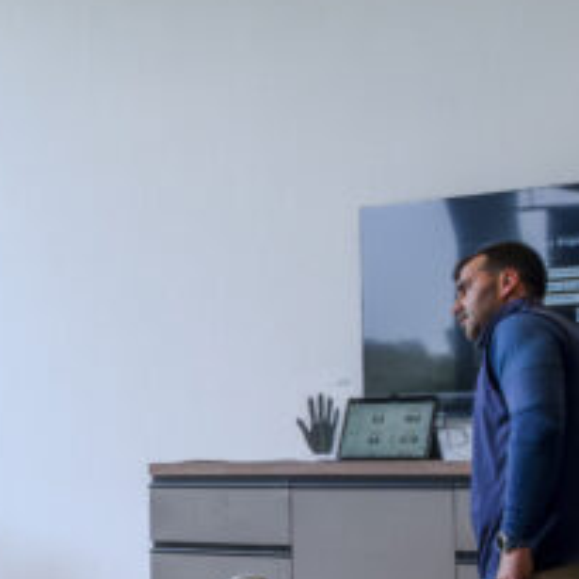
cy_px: 412
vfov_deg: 18.4
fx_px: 1779
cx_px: -438
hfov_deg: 15.9
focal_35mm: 94
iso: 640
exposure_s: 1/400
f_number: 8
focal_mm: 13.8
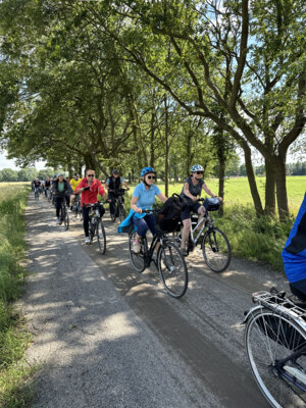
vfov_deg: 71.6
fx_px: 283
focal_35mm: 24
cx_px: 153
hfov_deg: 56.8
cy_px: 204
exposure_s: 1/709
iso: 80
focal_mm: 6.9
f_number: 1.8
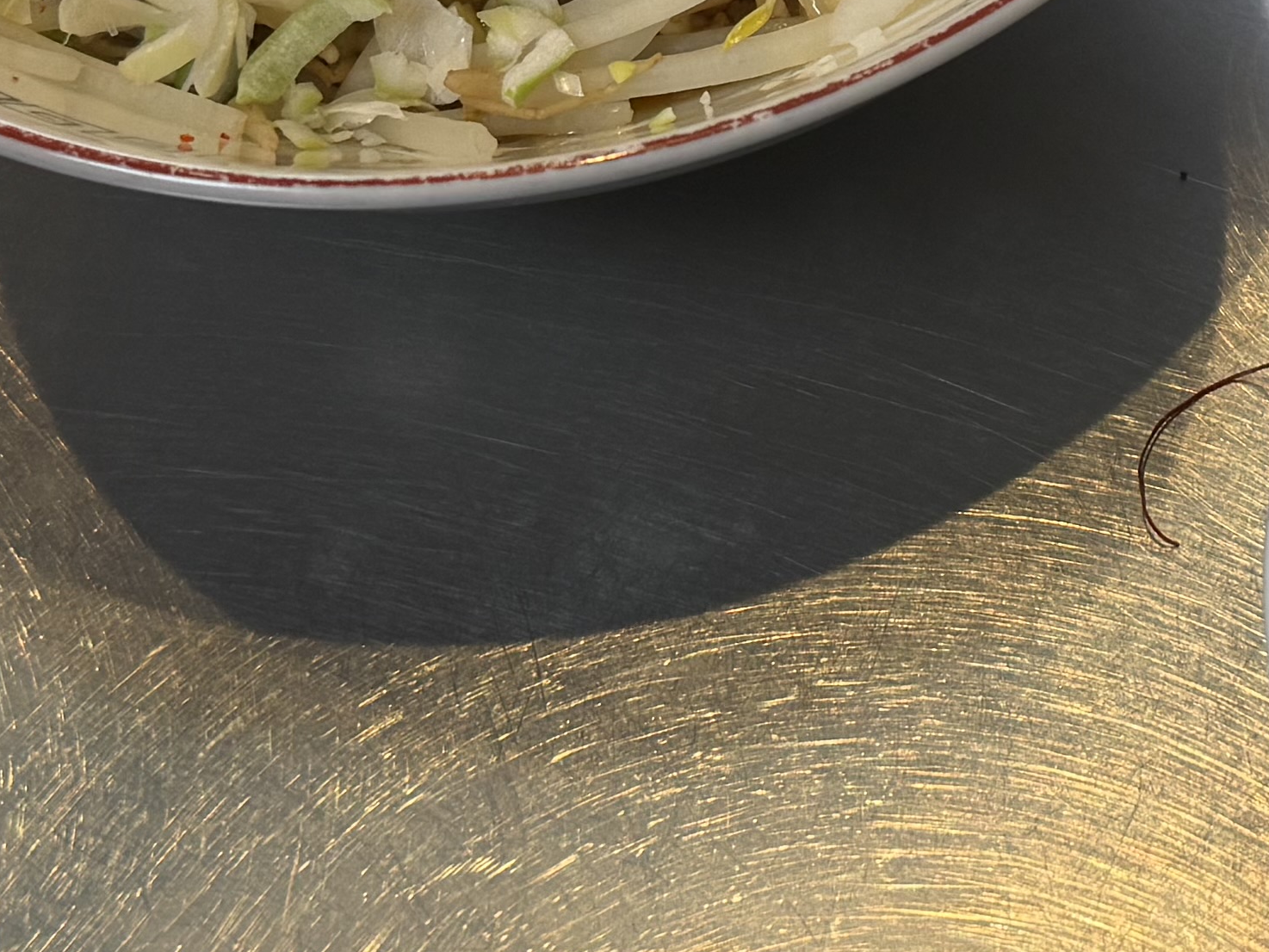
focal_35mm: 93
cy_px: -240
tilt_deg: -46.5
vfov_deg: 15.2
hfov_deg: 20.9
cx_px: 966
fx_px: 3410
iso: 100
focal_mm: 6.76
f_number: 1.78
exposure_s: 1/50
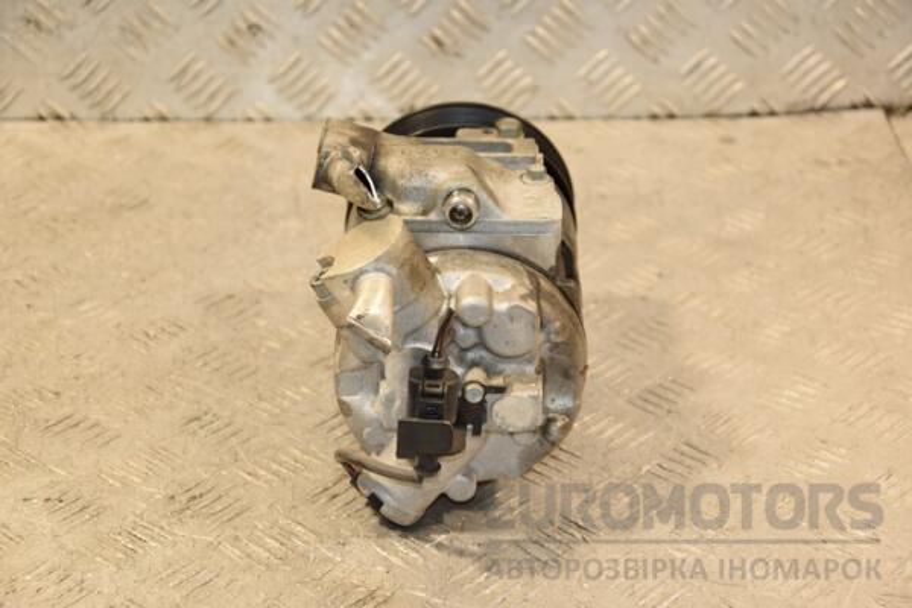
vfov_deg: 14.7
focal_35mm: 93
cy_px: 304
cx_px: 456
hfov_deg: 21.9
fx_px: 2356
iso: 800
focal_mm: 62
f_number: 5.3
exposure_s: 1/160
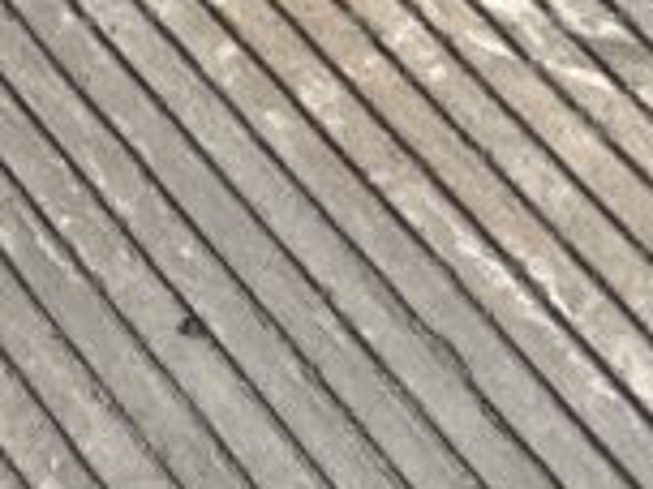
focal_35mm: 195
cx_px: -485
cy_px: -866
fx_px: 3679
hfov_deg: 9.7
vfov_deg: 7.0
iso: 16
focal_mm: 3
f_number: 1.8
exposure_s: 1/1451
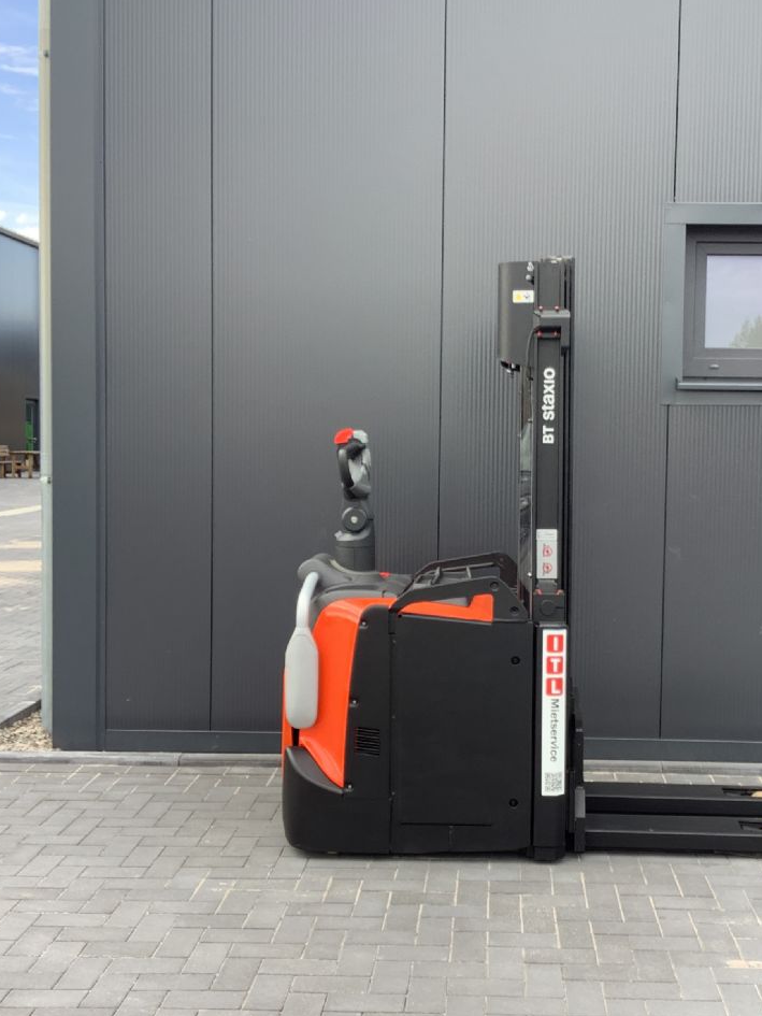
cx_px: 500
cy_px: 503
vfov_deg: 44.8
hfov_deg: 34.1
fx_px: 1232
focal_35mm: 42
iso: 25
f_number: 2.4
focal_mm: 3.3
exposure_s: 1/144
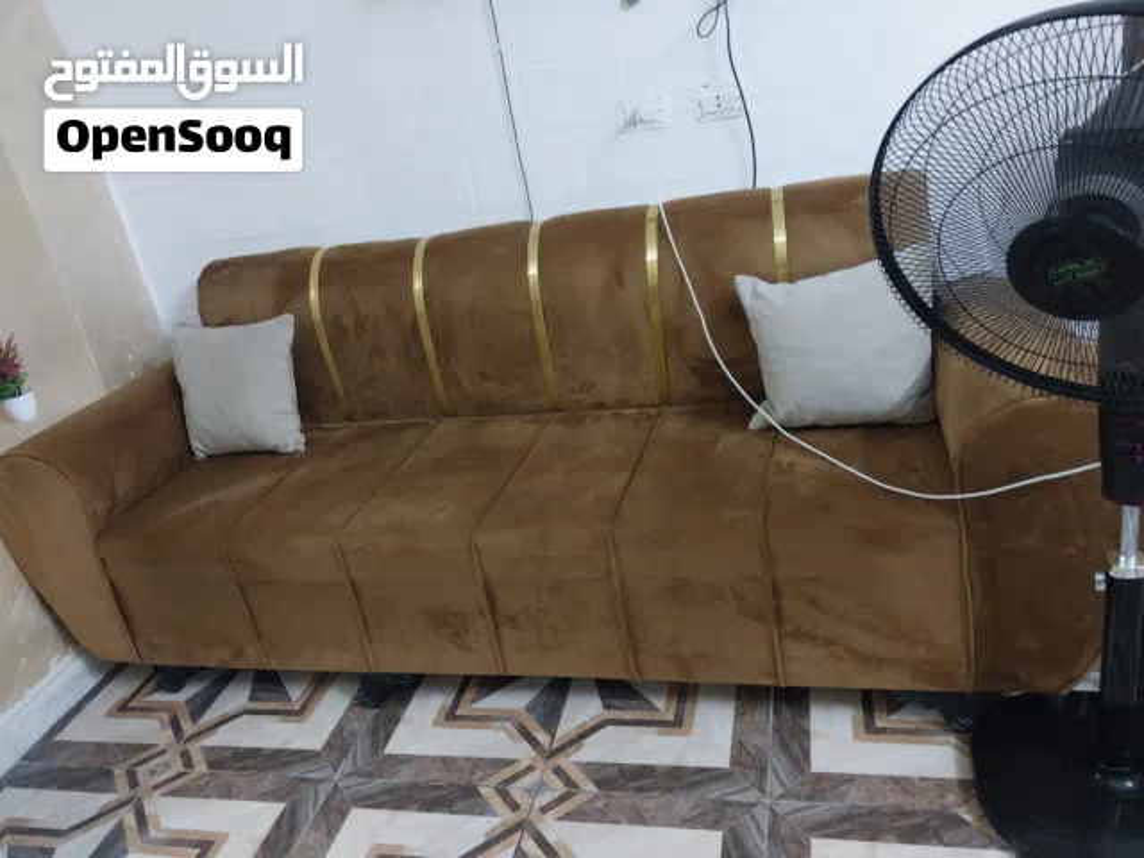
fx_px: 859
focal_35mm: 26
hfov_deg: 67.3
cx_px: 572
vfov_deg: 53.1
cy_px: 429
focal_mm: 4
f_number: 1.8
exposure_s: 1/25
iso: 400
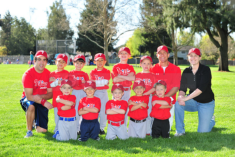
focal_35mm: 80
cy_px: 78
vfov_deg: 17.0
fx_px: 522
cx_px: 118
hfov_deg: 25.4
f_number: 7.1
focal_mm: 80
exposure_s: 1/250
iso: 200
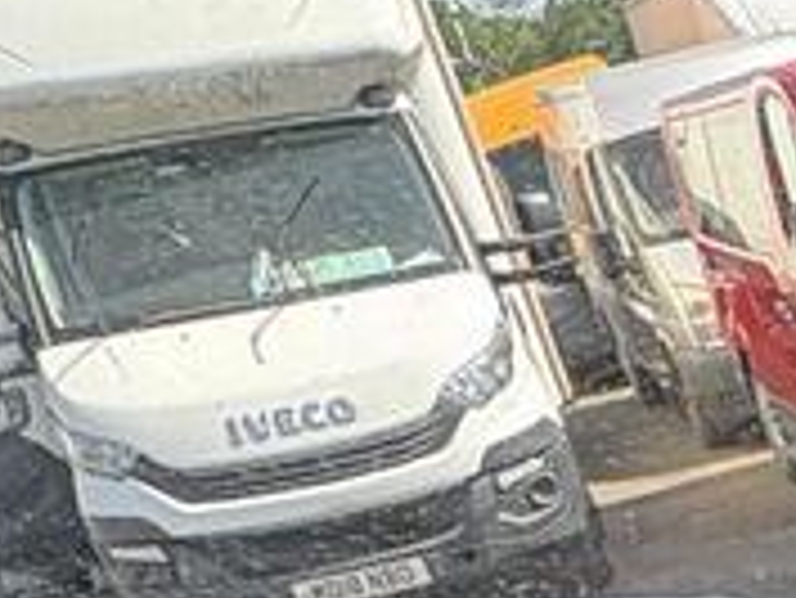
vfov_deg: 16.1
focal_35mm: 71
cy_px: 1192
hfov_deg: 21.1
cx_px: 1327
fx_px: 1634
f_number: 2.2
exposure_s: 1/142
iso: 50
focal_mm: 2.22
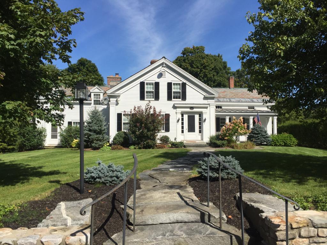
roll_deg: -0.5
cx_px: 164
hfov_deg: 61.7
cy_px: 122
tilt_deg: +3.6
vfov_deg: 48.2
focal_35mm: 29
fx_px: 274
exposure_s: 1/3300
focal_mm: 4.15
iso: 32
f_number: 2.2
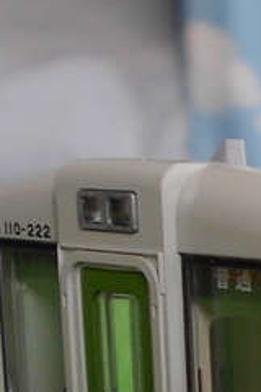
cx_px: 690
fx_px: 1468
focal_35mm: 135
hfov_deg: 8.9
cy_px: 534
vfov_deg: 14.4
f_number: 3.2
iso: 80
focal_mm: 4.6
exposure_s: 1/30
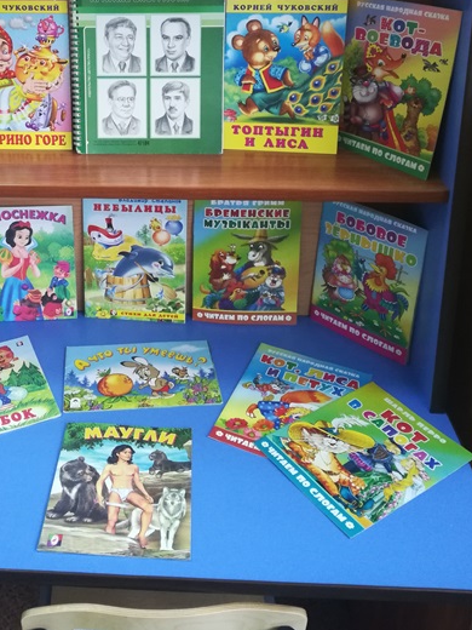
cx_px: 142
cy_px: 154
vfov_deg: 45.1
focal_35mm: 40
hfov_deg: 35.5
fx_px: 727
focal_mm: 3.81
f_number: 2.2
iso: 400
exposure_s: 1/33.3
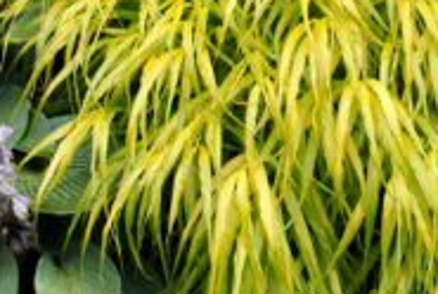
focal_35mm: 182
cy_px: 68
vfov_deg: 7.6
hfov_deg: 11.1
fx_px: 2218
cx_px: 497
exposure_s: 1/125
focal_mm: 32
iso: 140
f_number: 5.6
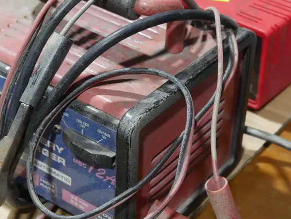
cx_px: 143
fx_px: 765
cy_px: 88
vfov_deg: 16.2
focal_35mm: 91
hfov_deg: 21.5
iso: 500
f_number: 5.3
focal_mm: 25
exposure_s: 1/60
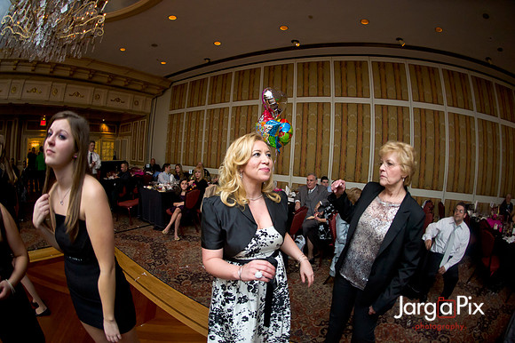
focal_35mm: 16
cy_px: 172
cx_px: 258
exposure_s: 1/125
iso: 3200
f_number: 3.2
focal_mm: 16
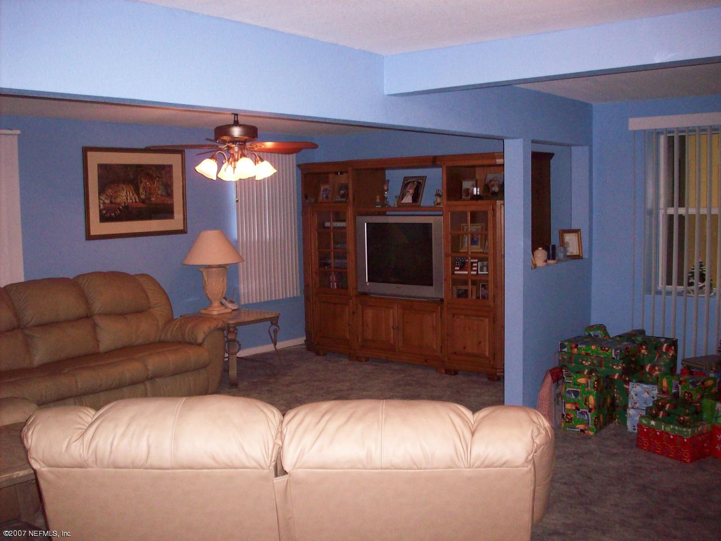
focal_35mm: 37
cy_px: 270
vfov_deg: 38.7
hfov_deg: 50.1
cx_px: 360
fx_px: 771
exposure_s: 1/64
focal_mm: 6.2
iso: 200
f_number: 2.8
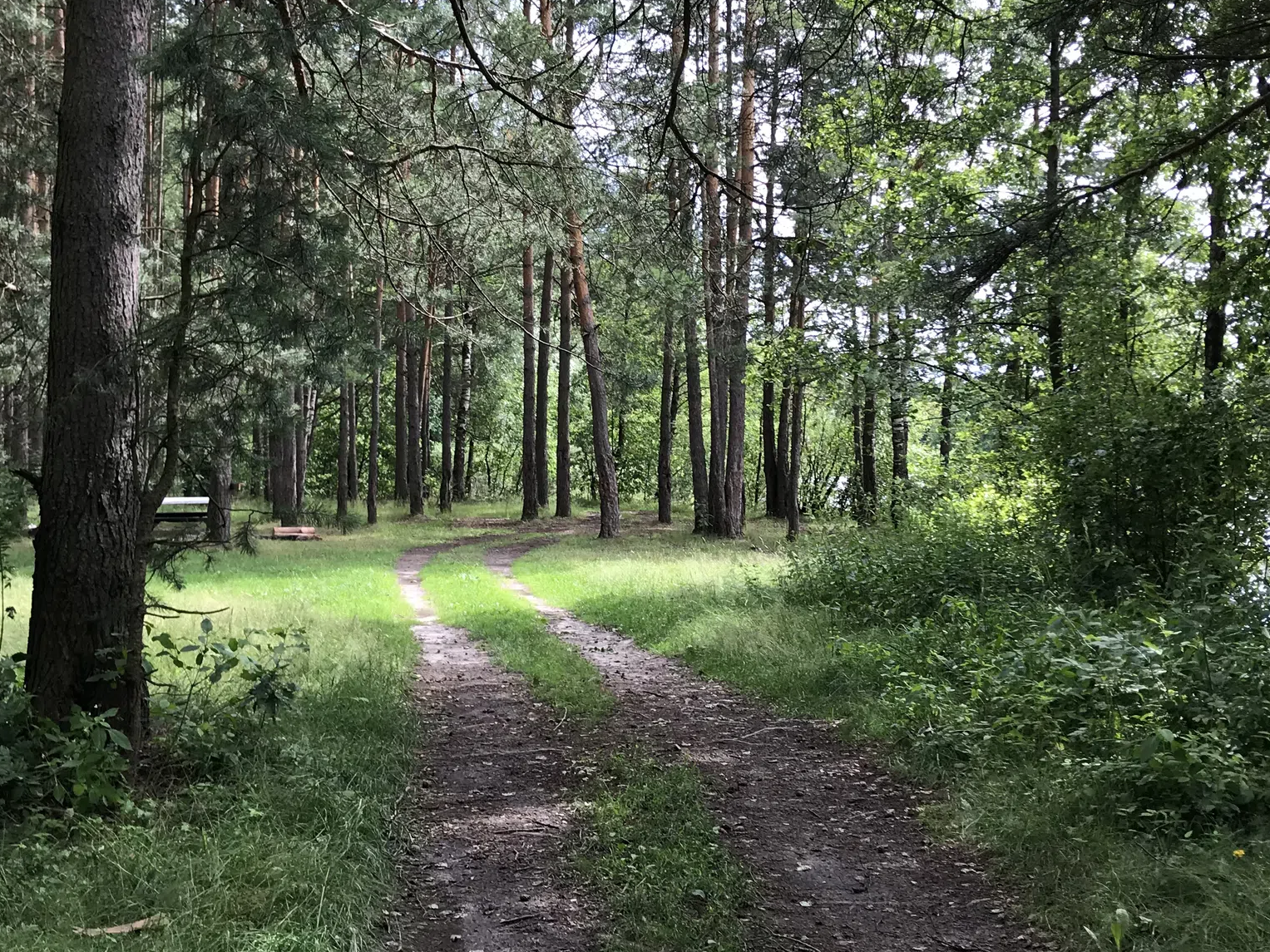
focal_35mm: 44
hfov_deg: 42.9
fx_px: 1614
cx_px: 566
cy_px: 385
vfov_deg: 32.8
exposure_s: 1/239
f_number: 1.8
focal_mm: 3.99
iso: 20
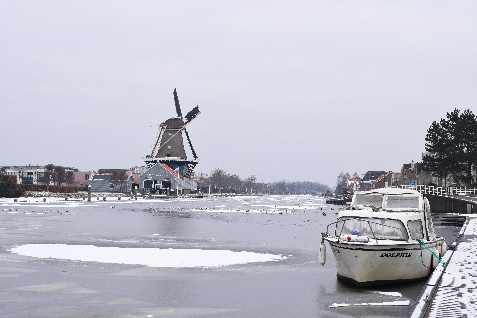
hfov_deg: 38.9
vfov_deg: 26.5
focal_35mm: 51
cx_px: 238
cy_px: 159
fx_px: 676
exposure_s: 1/500
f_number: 11
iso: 360
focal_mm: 34
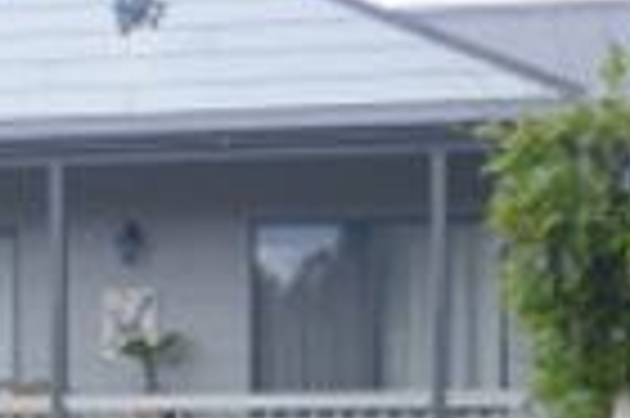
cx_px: 140
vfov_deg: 8.5
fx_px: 2727
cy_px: 674
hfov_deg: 13.1
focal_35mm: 156
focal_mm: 6.3
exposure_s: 1/125
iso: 80
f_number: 3.5
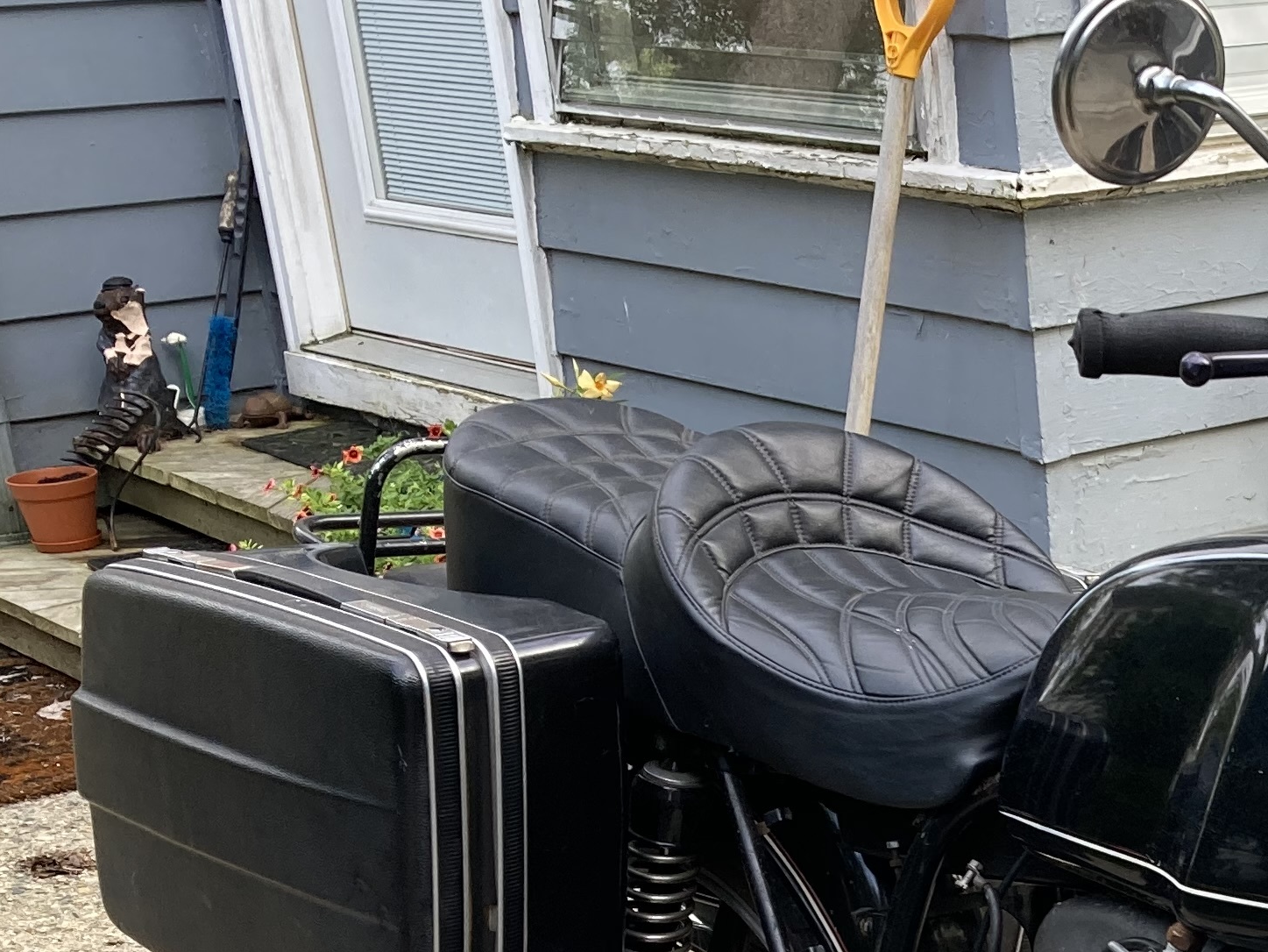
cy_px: 1115
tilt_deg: -24.1
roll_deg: +0.9
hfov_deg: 23.4
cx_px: 1414
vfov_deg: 18.0
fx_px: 2858
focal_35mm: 78
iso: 40
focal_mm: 3.99
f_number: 1.8
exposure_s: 1/121
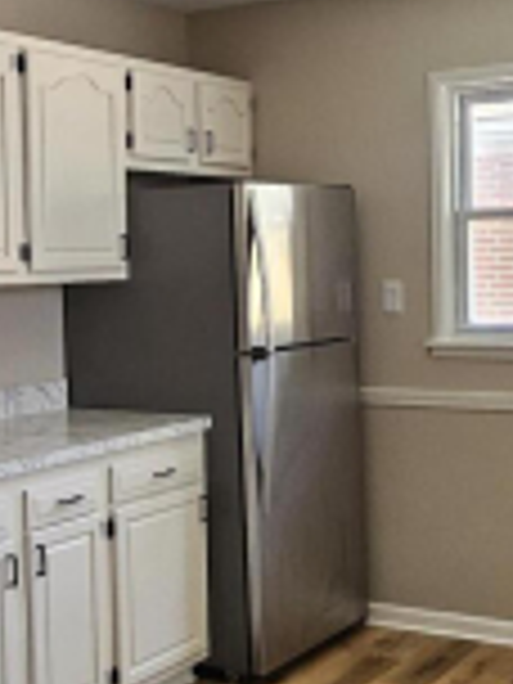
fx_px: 1126
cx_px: 252
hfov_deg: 25.7
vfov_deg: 33.8
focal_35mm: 57
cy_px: 349
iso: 200
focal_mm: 2.2
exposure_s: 1/60
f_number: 2.2
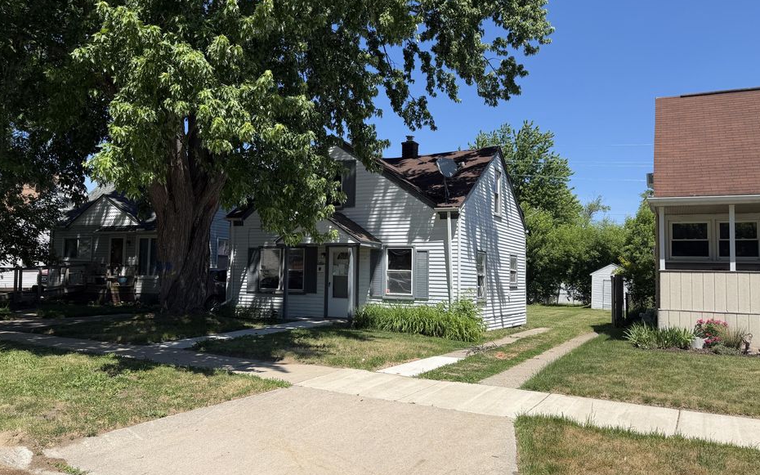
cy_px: 230
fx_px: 580
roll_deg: -0.8
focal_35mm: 28
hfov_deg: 66.4
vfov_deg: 44.5
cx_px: 350
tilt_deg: +5.5
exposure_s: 1/4405
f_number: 1.78
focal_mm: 6.76
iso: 80
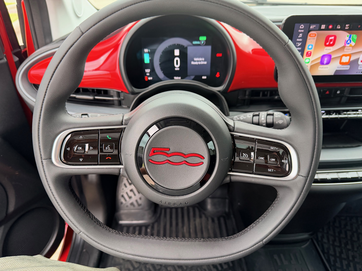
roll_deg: +3.3
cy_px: 136
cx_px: 181
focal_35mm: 24
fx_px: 251
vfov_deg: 56.8
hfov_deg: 71.6
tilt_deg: -34.1
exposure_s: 1/119
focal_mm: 6.76
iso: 160
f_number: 1.78
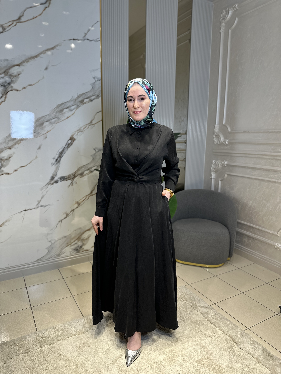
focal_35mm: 24
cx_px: 140
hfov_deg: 56.8
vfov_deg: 71.6
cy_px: 187
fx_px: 260
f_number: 1.78
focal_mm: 6.86
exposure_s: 1/147
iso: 64
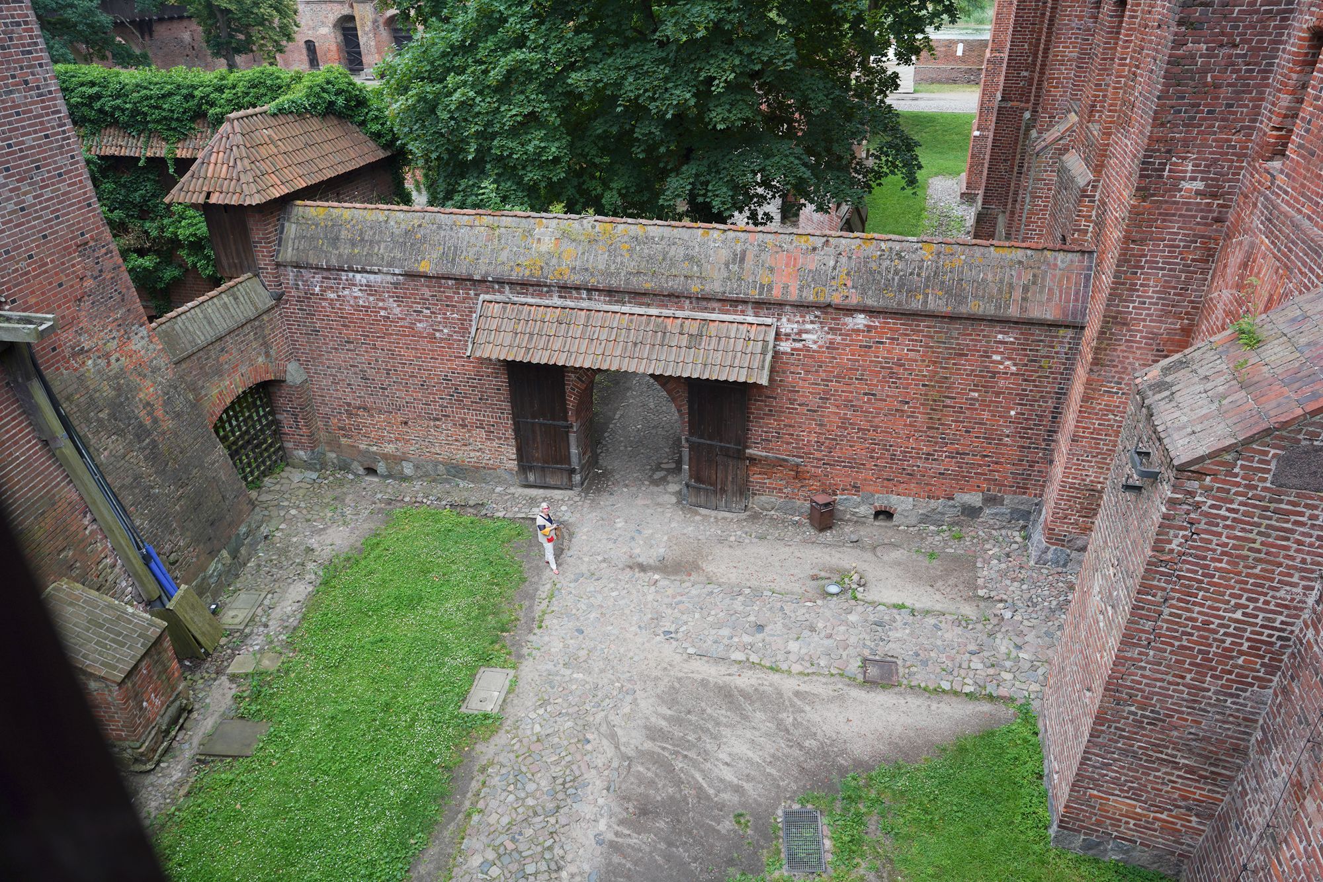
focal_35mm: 24
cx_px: 662
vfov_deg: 53.1
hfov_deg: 73.7
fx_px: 882
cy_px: 441
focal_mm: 24
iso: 100
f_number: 5
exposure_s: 1/100
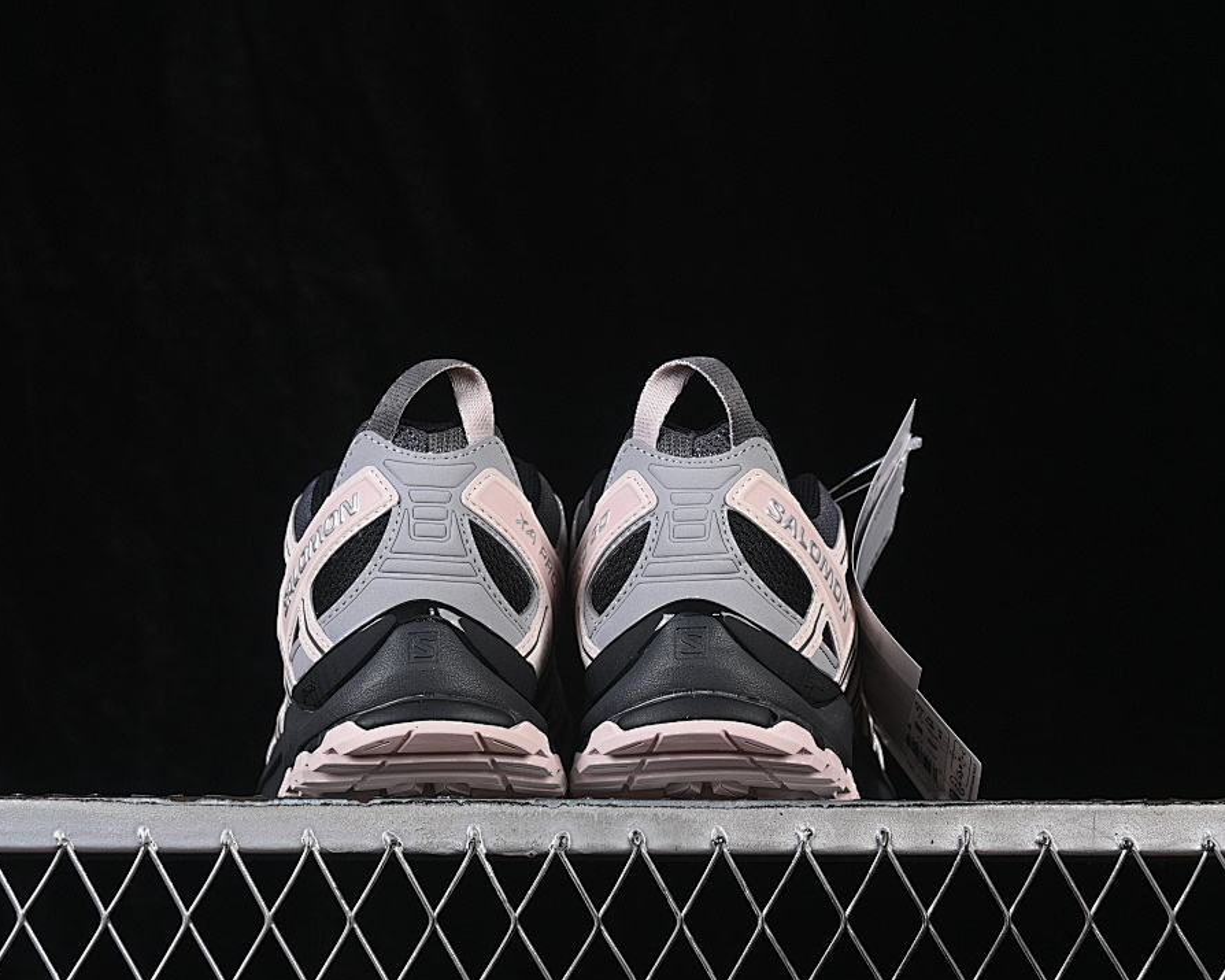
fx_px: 3081
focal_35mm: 85
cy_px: 492
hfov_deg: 22.5
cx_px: 577
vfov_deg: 18.1
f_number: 8
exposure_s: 1/80
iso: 160
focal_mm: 50
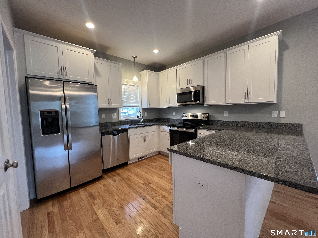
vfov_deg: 89.9
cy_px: 119
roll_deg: +1.8
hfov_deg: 106.2
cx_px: 159
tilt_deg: -4.2
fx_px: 119
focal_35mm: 13
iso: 200
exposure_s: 1/120
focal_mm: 1.57
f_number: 1.8
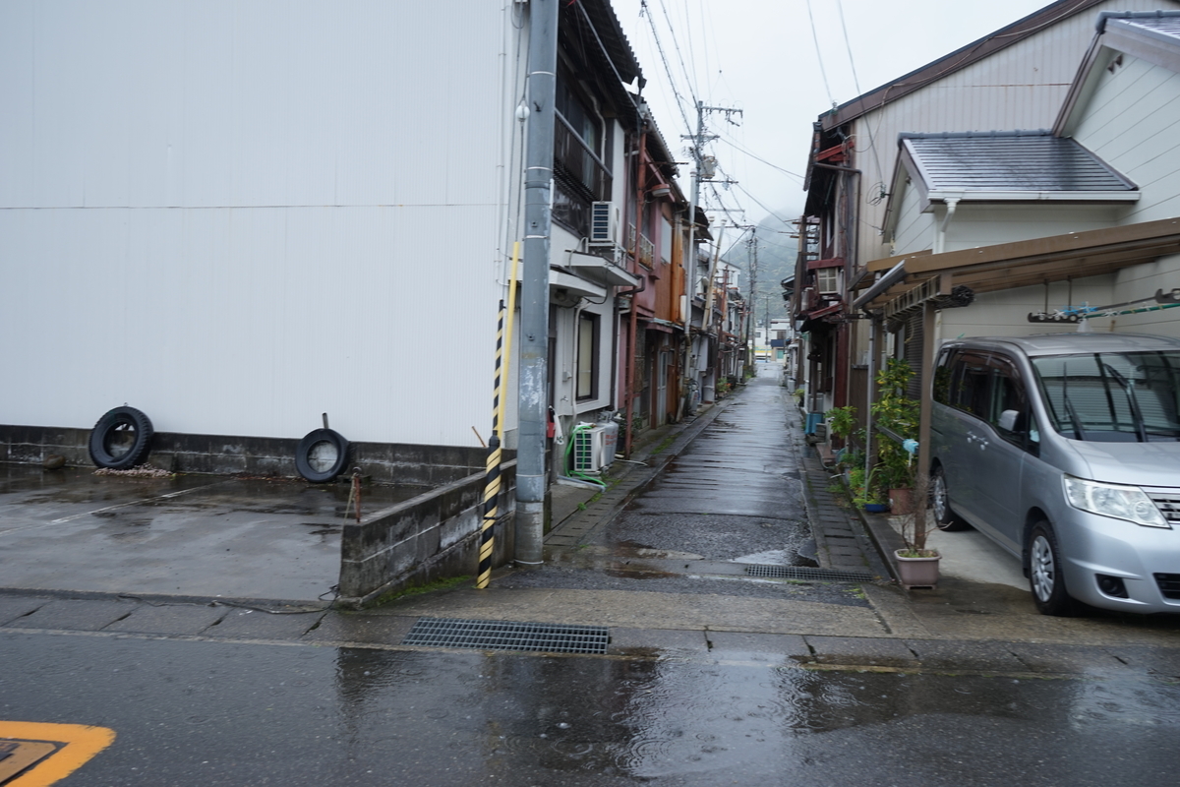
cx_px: 590
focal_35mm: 29
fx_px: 950
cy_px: 394
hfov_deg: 63.7
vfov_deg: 45.0
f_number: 8
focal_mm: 29
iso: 160
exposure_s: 1/60
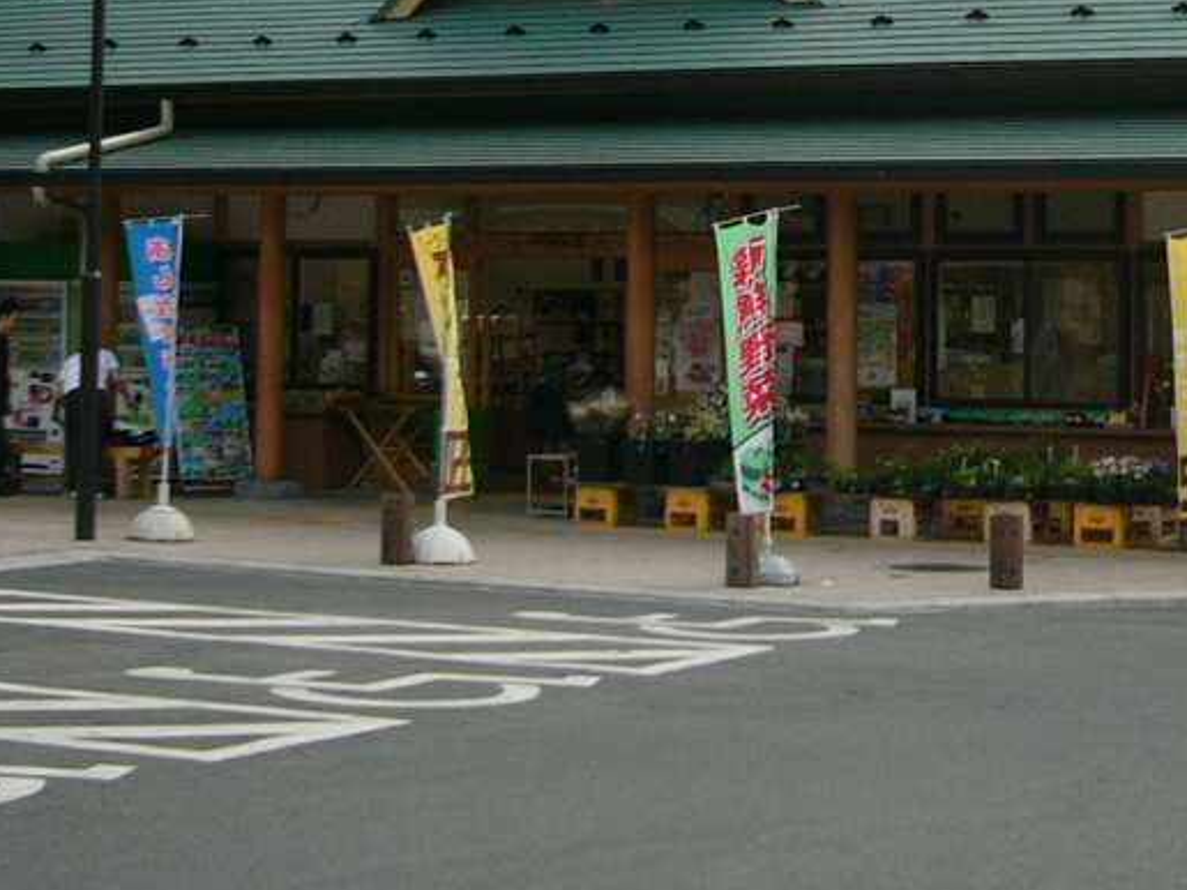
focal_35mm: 87
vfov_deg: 16.7
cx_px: 802
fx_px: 2983
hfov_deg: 22.4
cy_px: 60
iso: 50
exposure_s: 1/320
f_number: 2.8
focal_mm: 5.8
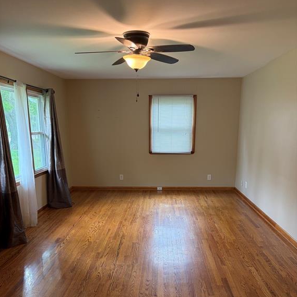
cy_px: 191
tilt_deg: -12.8
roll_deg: +0.4
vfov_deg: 51.8
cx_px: 148
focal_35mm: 31
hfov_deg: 52.5
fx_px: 301
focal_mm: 5.96
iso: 100
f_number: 1.6
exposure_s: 1/60
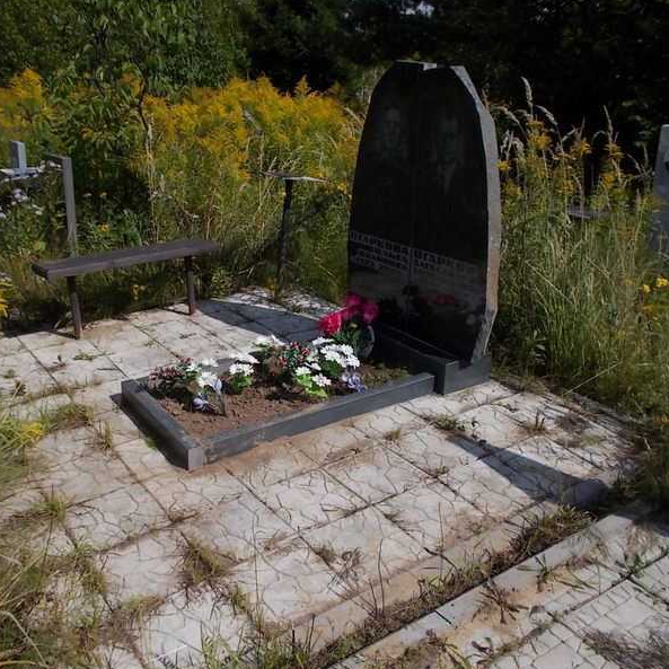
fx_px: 678
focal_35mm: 31
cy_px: 335
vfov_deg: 52.5
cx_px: 310
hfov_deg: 52.5
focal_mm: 4.6
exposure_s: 1/320
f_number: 8
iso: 80
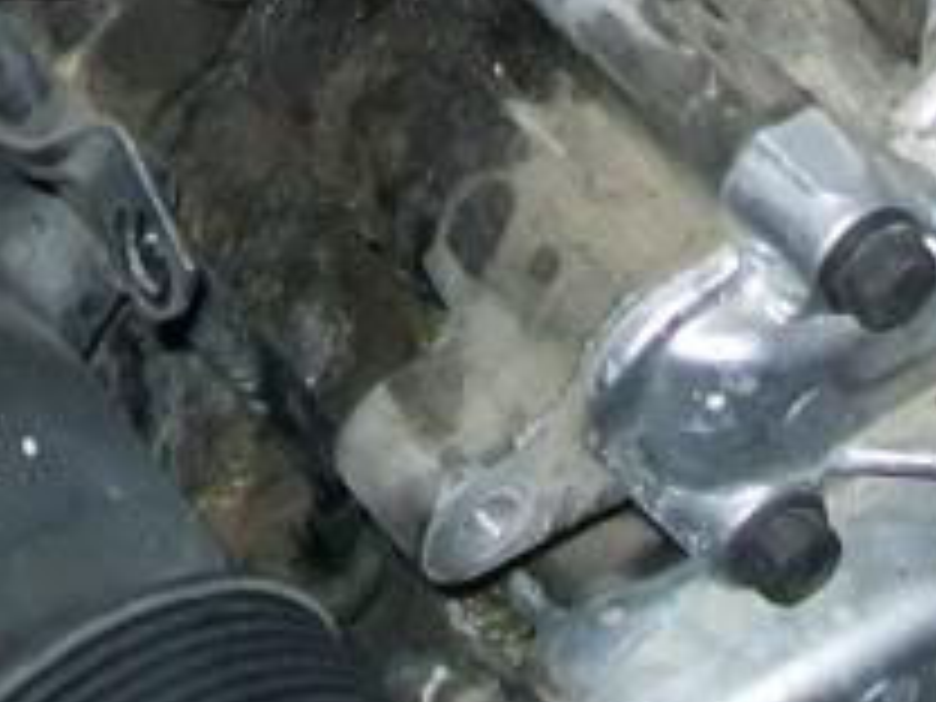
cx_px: 536
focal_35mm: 177
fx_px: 4786
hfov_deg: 11.2
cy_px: -954
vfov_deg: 7.8
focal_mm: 6
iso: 64
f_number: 2.7
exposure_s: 1/60
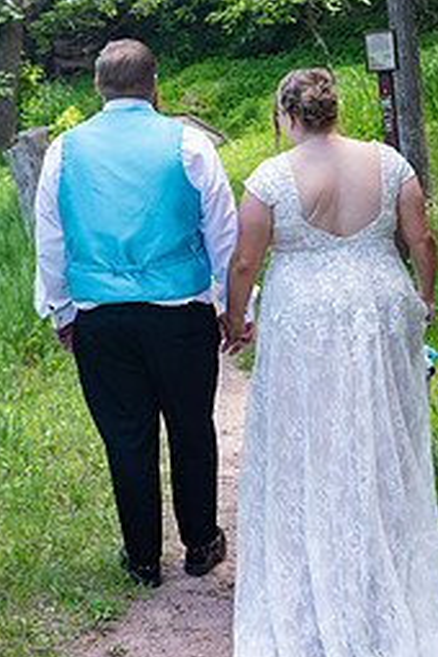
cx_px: 198
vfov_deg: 27.2
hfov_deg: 18.4
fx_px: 1350
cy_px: 232
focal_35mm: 74
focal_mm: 42
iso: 100
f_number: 5
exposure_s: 1/125
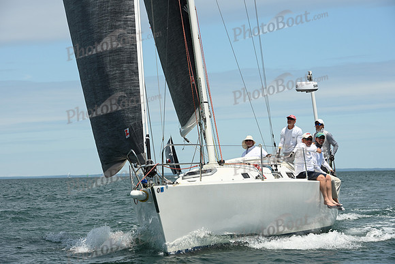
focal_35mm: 135
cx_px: 198
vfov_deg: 10.2
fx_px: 1482
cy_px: 132
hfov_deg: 15.2
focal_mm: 135
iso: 320
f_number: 10
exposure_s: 1/1000
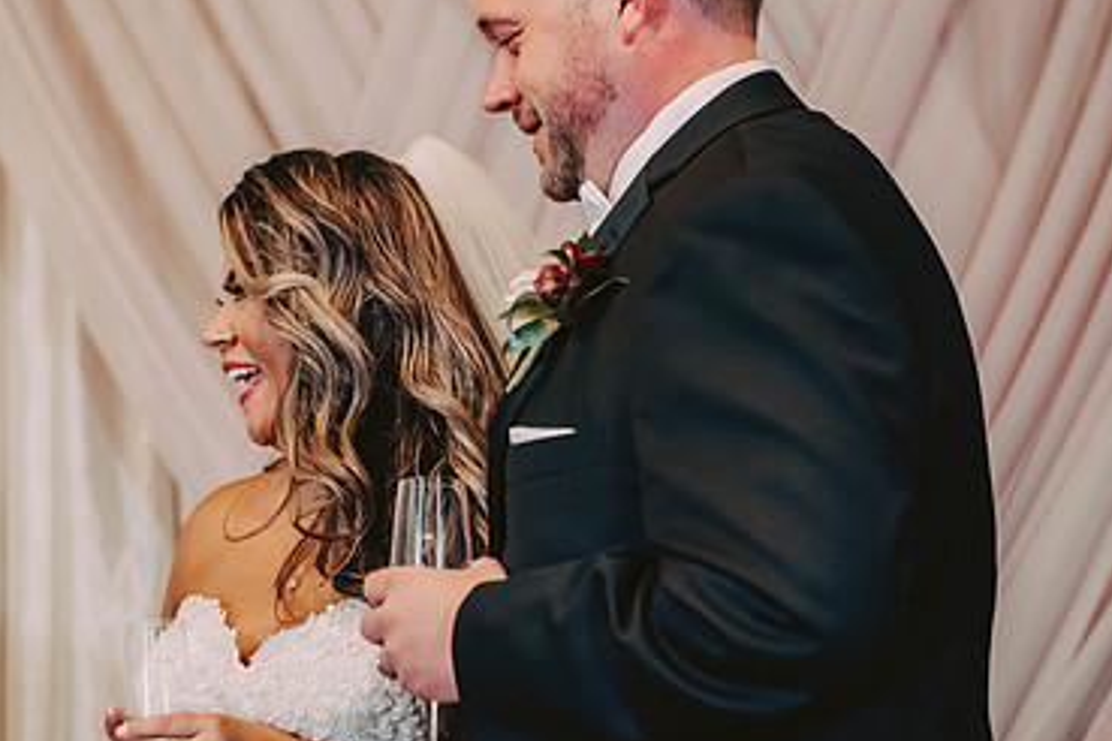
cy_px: 279
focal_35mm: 110
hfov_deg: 18.5
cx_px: 371
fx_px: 3398
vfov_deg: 12.4
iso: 2000
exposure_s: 1/250
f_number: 3.2
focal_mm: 70
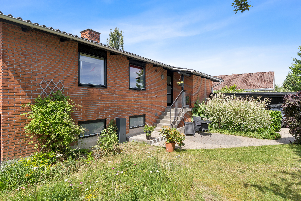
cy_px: 100
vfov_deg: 60.2
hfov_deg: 82.0
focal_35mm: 21
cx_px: 150
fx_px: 173
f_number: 7.1
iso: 100
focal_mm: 13.8
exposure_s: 1/200
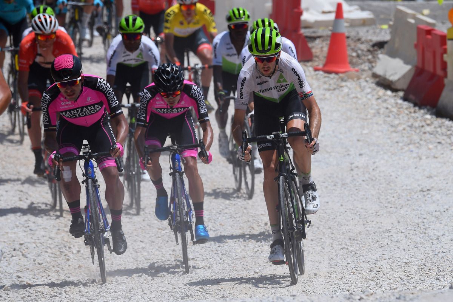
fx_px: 4151
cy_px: 151
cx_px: 226
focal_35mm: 330
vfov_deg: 4.2
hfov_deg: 6.2
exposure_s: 1/1600
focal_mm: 330
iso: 400
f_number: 9
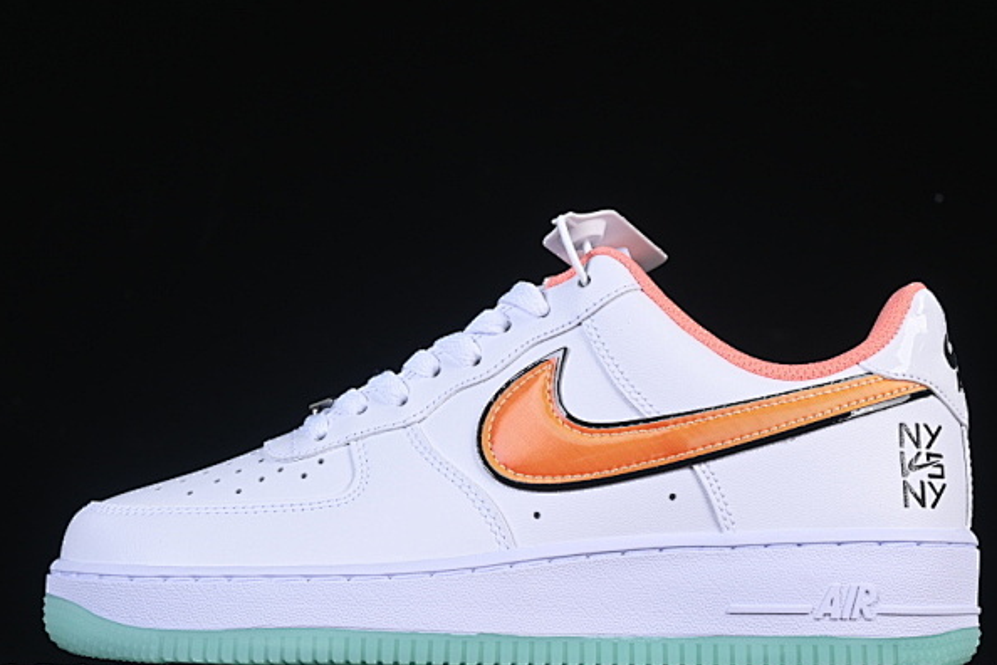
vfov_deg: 13.5
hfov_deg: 20.2
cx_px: 529
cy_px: 395
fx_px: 2797
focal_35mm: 101
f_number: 8
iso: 160
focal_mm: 50
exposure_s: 1/100
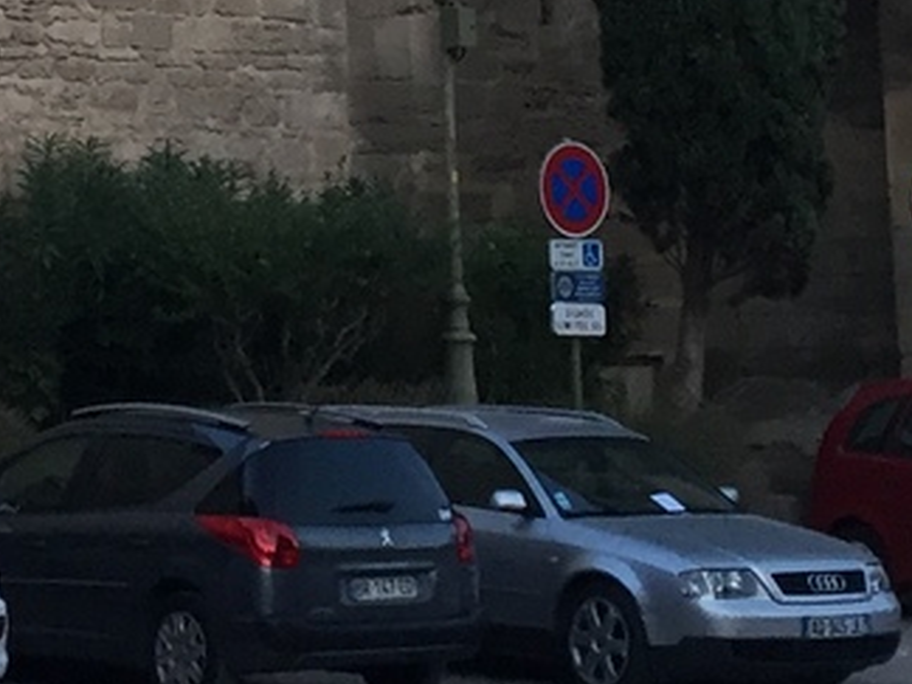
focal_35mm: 143
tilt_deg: +14.2
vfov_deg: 9.7
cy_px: -673
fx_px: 3768
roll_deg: -0.6
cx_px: 135
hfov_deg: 13.7
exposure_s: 1/33
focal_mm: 4.15
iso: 50
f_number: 2.2
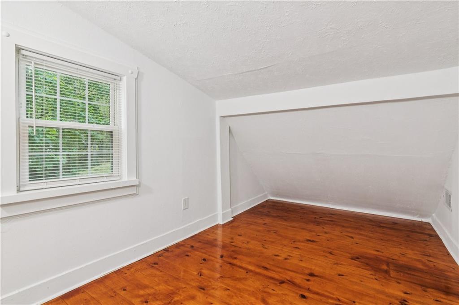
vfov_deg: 72.0
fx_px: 210
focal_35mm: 16
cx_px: 230
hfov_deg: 95.0
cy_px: 152
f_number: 8
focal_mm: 11
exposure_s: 1/13
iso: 400
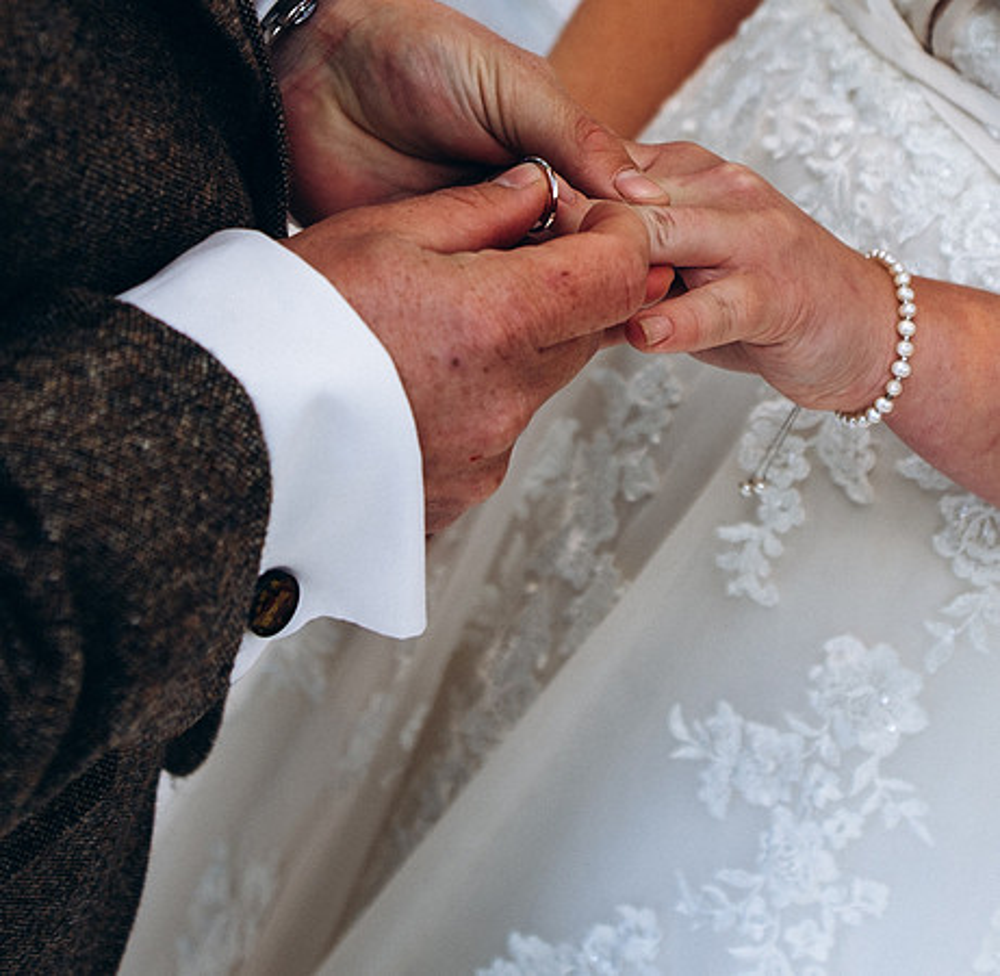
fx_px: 2448
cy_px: 155
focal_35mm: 76
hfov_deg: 23.1
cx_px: 512
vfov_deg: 22.2
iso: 125
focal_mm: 24
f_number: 2.8
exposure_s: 1/100
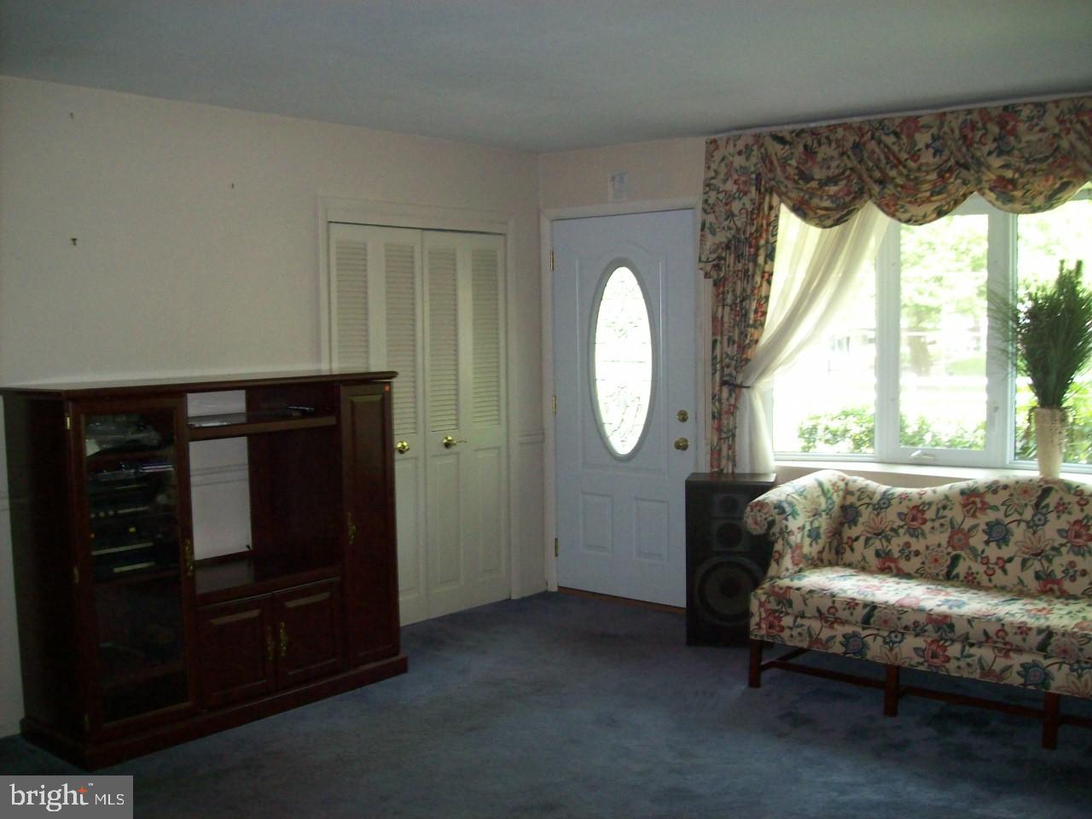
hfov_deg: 51.4
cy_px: 410
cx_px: 546
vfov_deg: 39.7
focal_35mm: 36
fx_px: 1136
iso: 200
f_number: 2.7
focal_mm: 6
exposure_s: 1/64
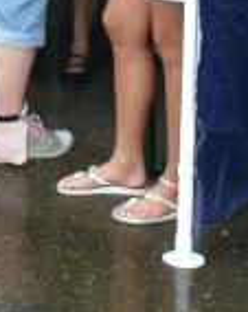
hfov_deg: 8.6
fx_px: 1556
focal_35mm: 169
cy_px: -245
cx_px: -263
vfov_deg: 10.7
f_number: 3.2
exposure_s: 1/100
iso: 100
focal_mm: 7.4
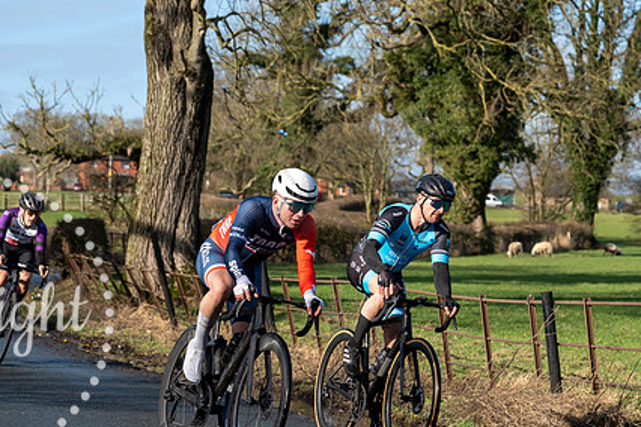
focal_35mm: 121
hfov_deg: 16.9
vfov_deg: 11.3
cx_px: 323
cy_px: 225
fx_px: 2154
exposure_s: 1/1250
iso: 160
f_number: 4
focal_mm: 70
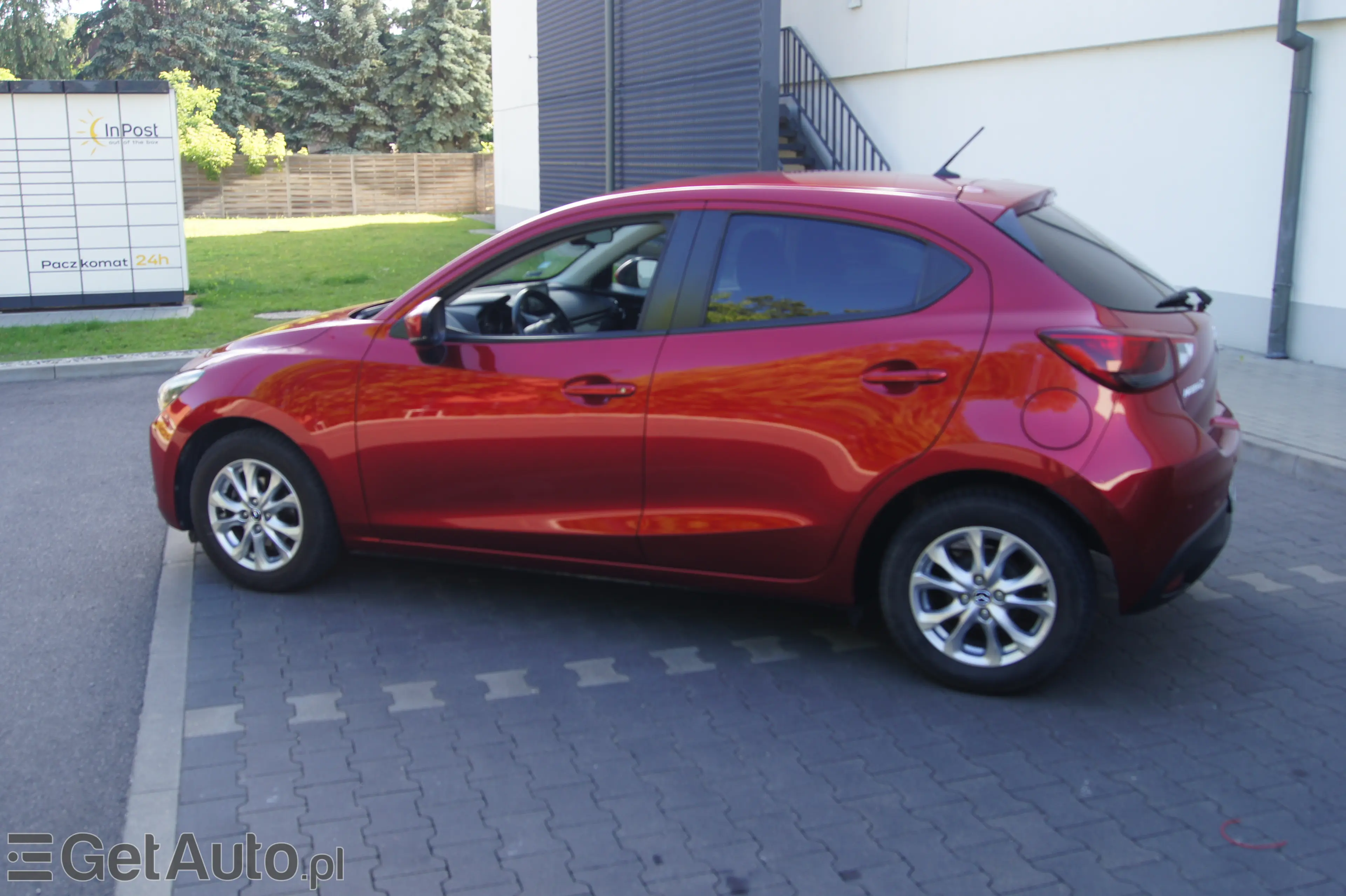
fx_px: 1233
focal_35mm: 33
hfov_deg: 57.2
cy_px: 448
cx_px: 673
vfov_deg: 39.9
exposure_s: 1/50
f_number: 6.3
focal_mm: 22
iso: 100
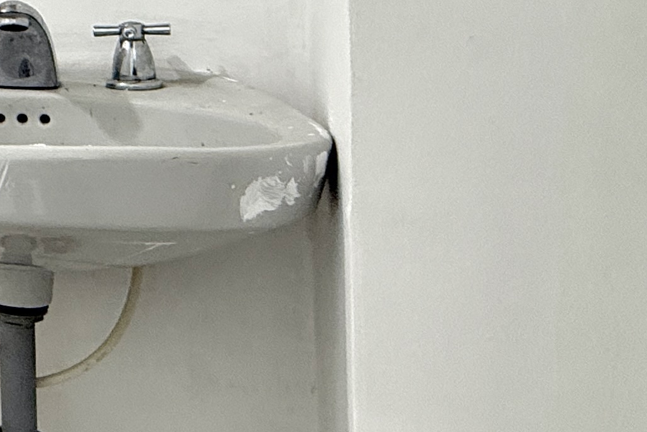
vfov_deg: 22.9
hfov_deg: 23.8
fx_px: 1024
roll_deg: +0.0
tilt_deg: +1.5
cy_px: 2
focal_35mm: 57
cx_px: -421
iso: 200
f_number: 2.2
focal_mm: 2.22
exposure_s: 1/60
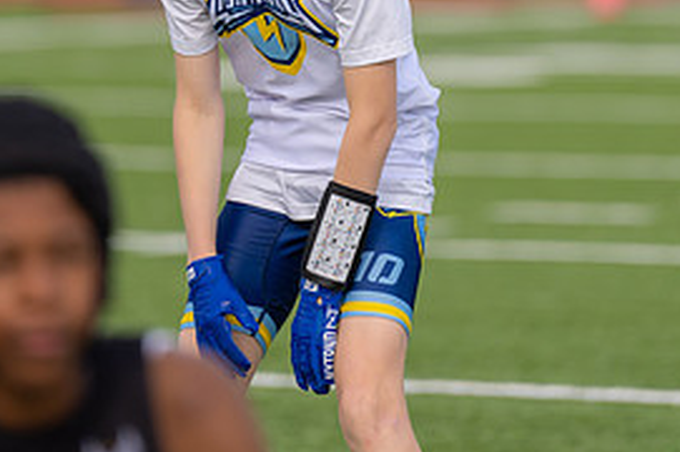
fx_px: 9339
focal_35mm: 495
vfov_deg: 2.8
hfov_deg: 4.2
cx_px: 286
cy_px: -8
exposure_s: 1/1250
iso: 100
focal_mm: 200
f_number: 2.8
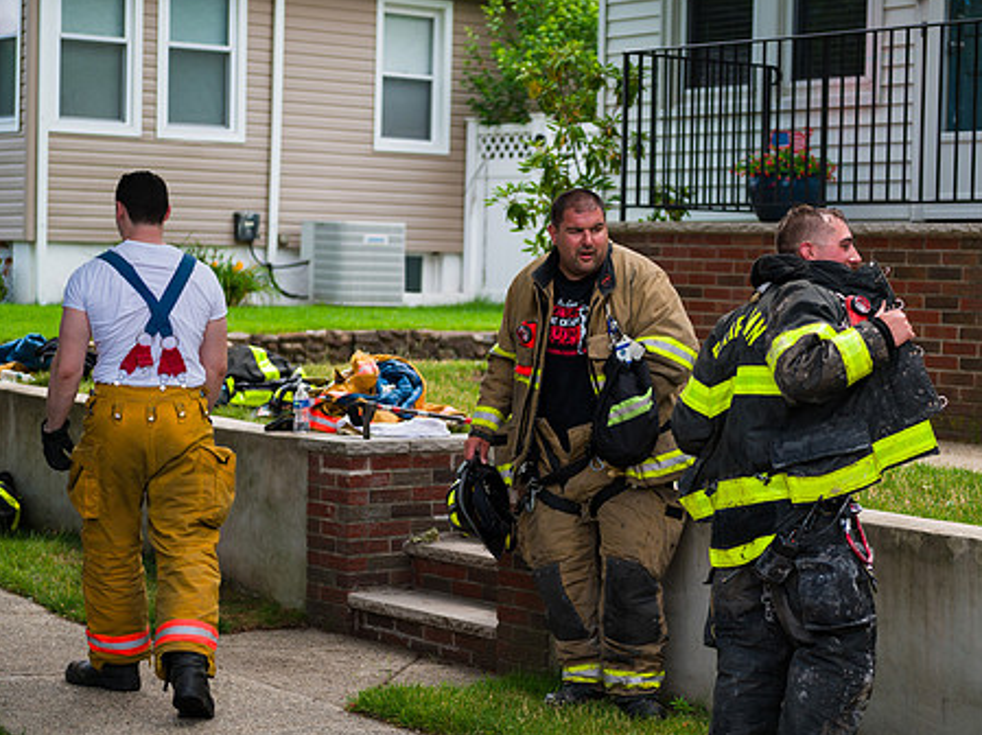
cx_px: 591
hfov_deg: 23.8
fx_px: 2324
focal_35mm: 82
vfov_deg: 18.0
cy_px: 374
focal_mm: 66
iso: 200
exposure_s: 1/1000
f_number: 3.2
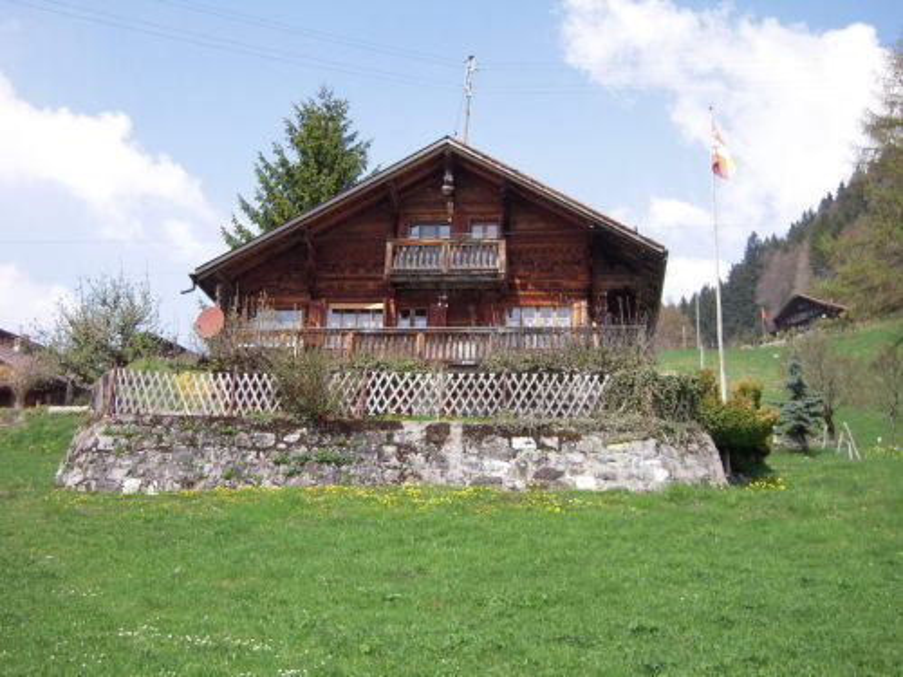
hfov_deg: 42.1
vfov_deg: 32.2
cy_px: 338
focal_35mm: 45
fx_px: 1174
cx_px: 452
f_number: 3.3
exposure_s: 1/640
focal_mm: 8.1
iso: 100
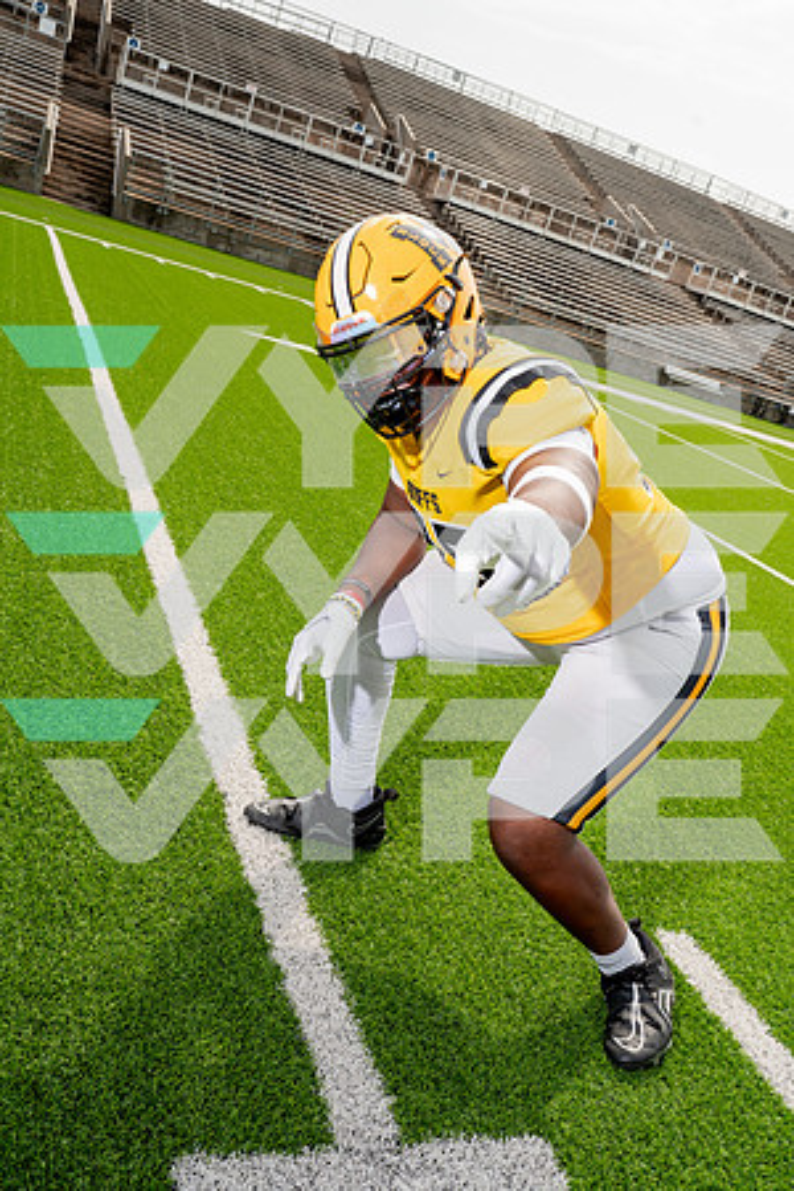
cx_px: 397
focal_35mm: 31
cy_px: 596
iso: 100
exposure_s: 1/250
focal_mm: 31
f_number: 8
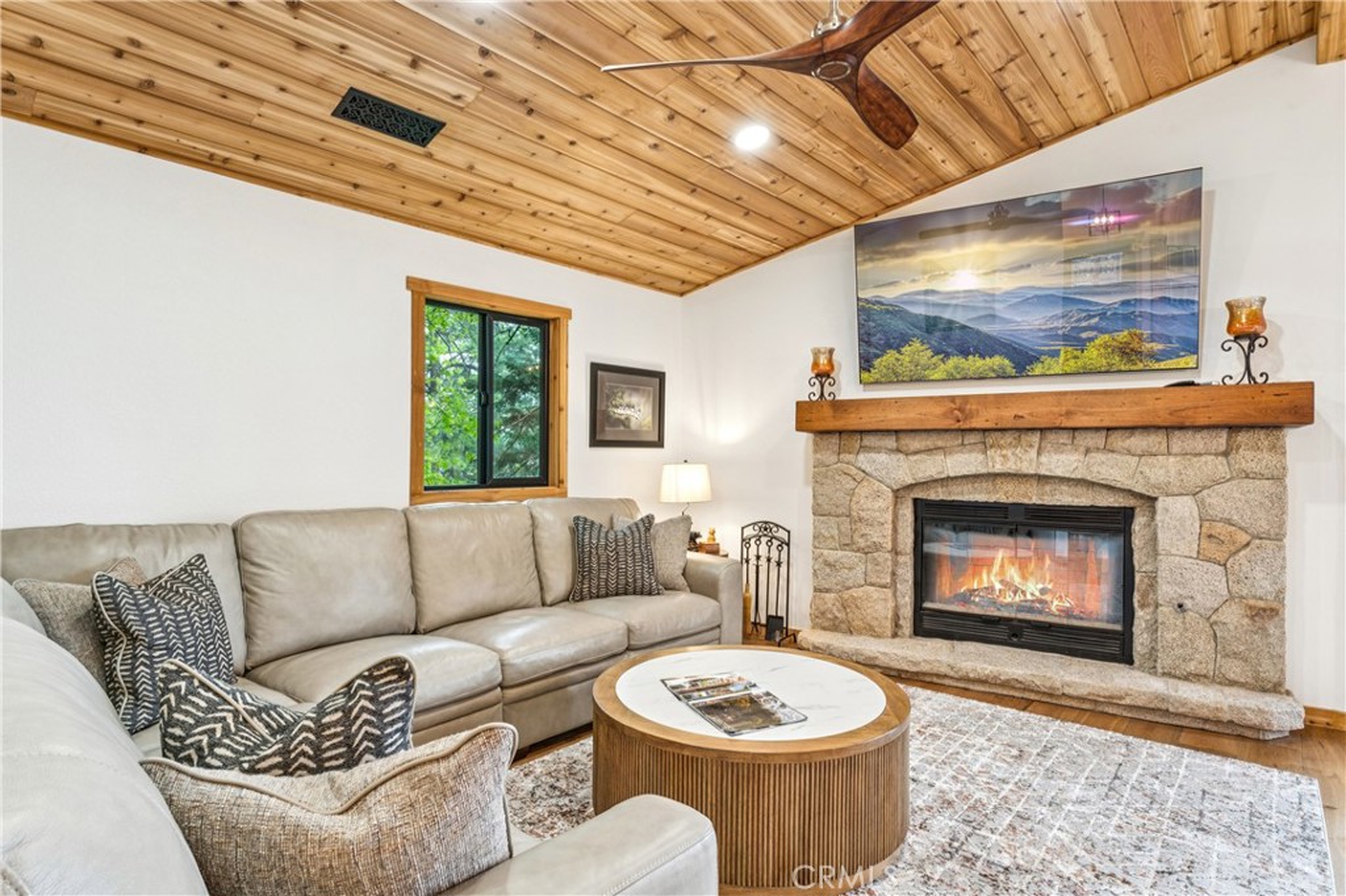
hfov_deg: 88.1
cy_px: 448
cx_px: 673
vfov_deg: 65.6
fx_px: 695
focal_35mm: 19
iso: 100
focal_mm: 18.6
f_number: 13
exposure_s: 1
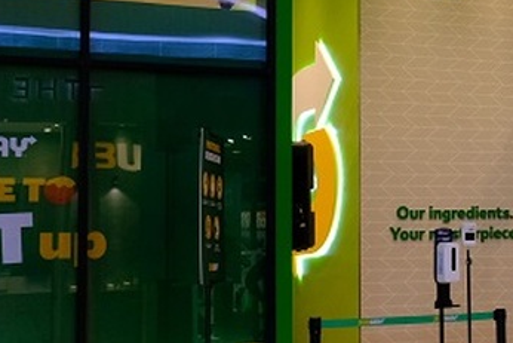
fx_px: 1383
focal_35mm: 97
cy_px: 153
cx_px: 704
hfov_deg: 19.1
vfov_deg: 14.1
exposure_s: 1/60
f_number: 5.6
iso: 1600
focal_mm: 23
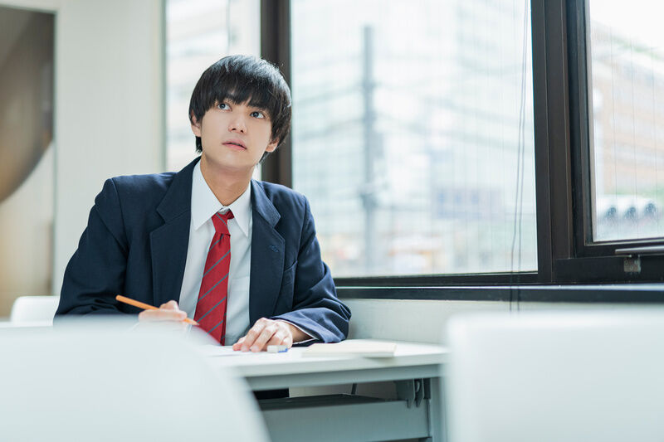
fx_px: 922
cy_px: 221
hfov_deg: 39.6
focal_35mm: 50
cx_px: 332
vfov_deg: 27.0
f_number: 2
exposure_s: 1/250
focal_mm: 50
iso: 640
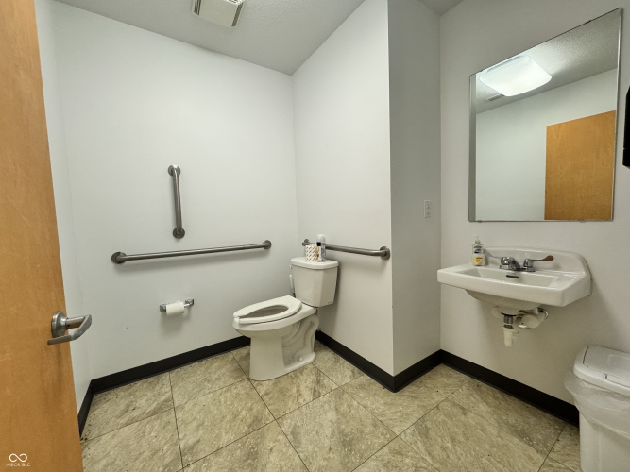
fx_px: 255
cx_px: 315
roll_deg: +1.9
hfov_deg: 102.1
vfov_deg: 85.7
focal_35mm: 14
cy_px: 236
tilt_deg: -2.9
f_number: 2.2
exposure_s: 1/120
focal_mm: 2.22
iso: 200
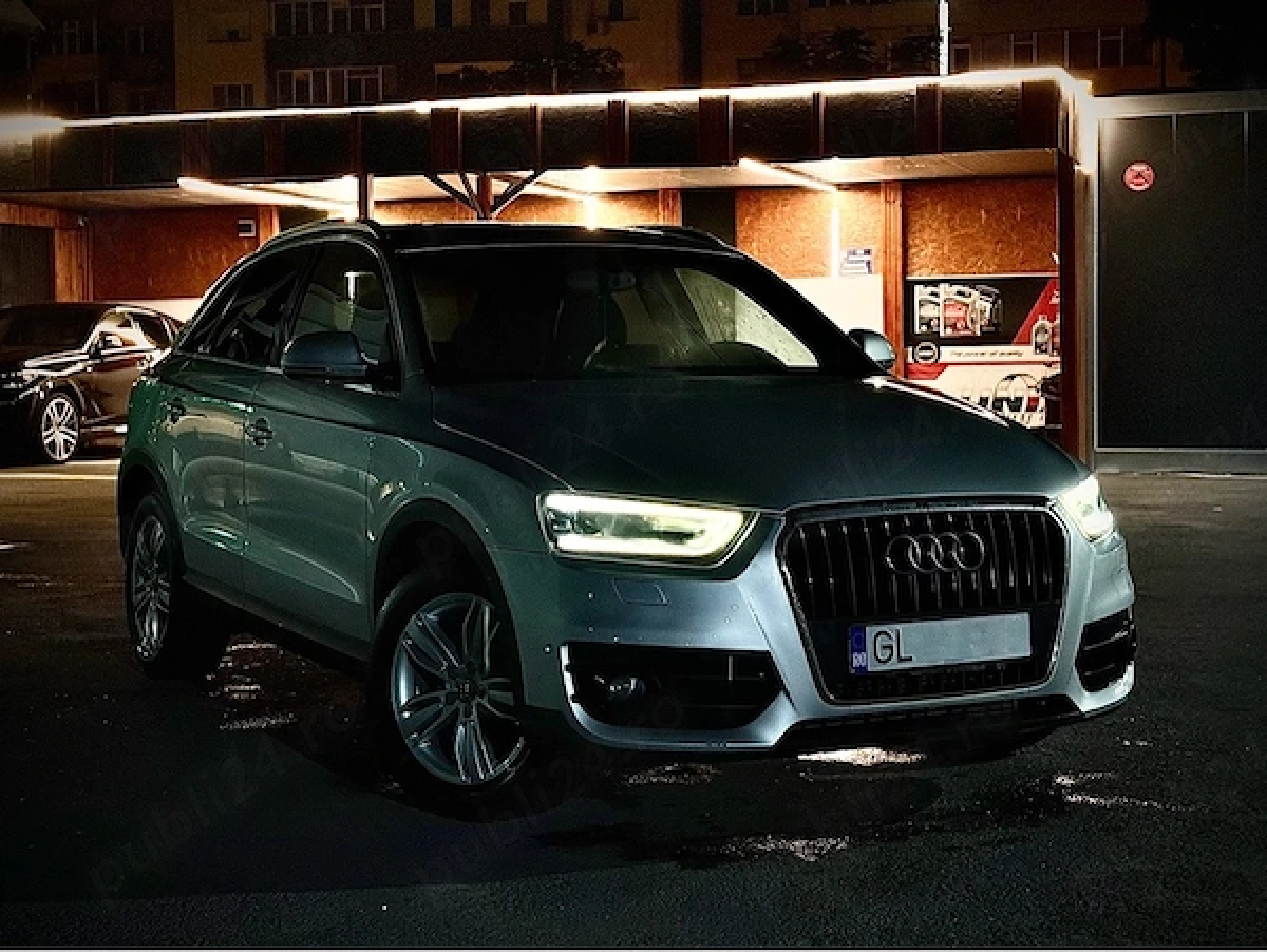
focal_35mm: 52
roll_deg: +1.0
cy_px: 476
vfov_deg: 28.1
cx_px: 634
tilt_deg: -2.4
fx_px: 1905
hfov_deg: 36.8
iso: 250
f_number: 1.6
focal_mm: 5.96
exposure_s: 1/33
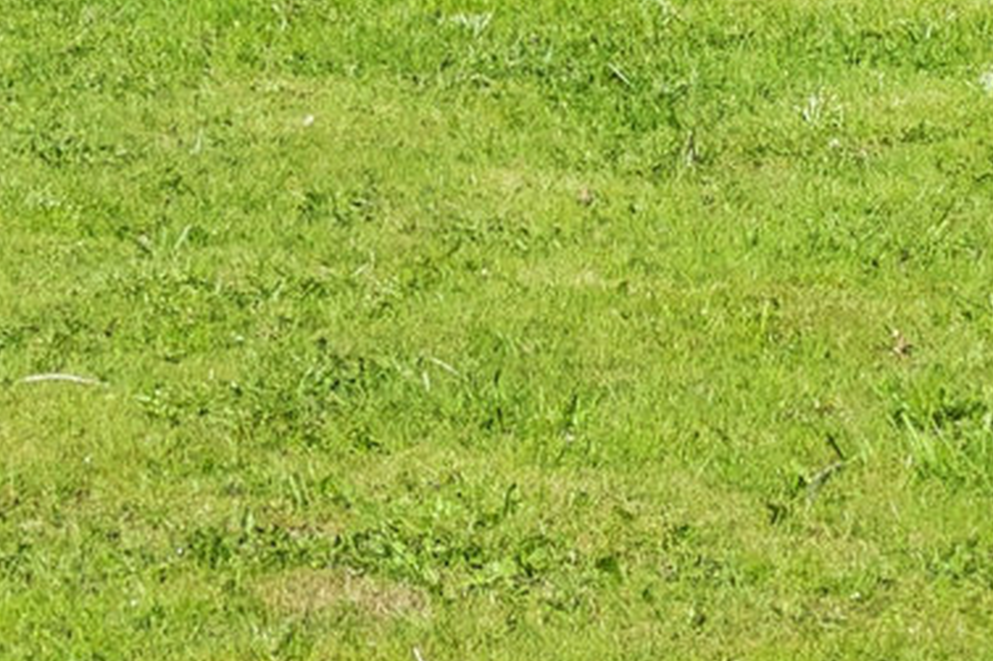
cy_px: -758
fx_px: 4780
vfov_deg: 7.5
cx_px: 198
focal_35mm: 173
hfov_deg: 11.8
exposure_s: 1/1600
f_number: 7.1
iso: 800
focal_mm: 21.8
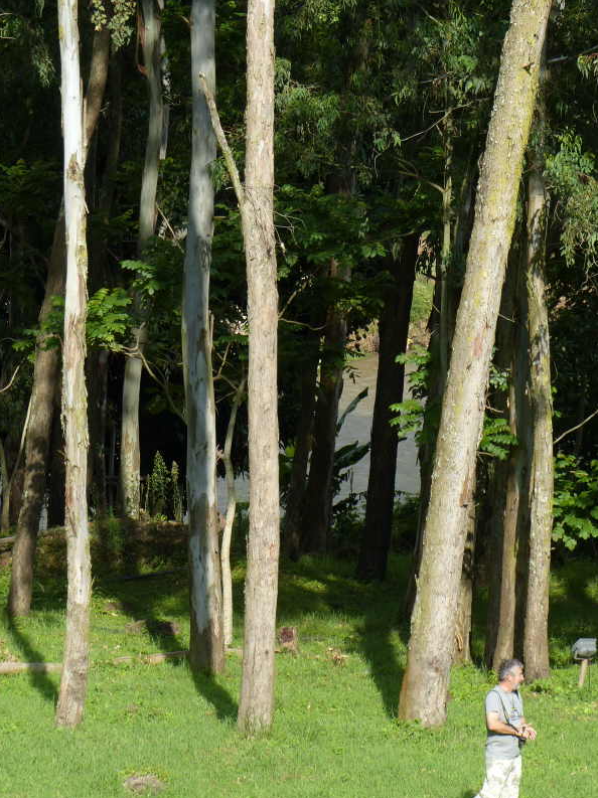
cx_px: 373
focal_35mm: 270
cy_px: 365
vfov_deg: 7.3
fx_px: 6224
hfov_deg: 5.5
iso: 100
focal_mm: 38.5
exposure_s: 1/500
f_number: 4
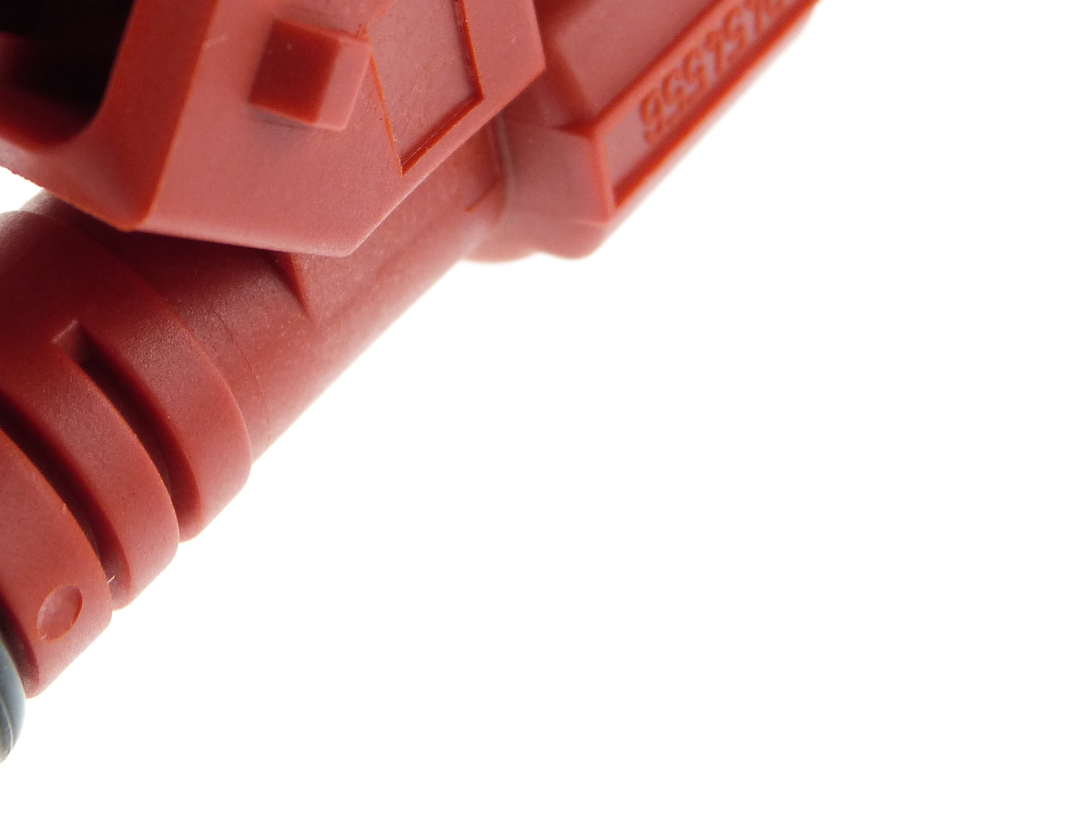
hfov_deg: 26.4
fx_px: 2294
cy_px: 142
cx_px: 282
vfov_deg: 19.9
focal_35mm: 73
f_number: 3.1
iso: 200
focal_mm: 7.1
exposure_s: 1/250
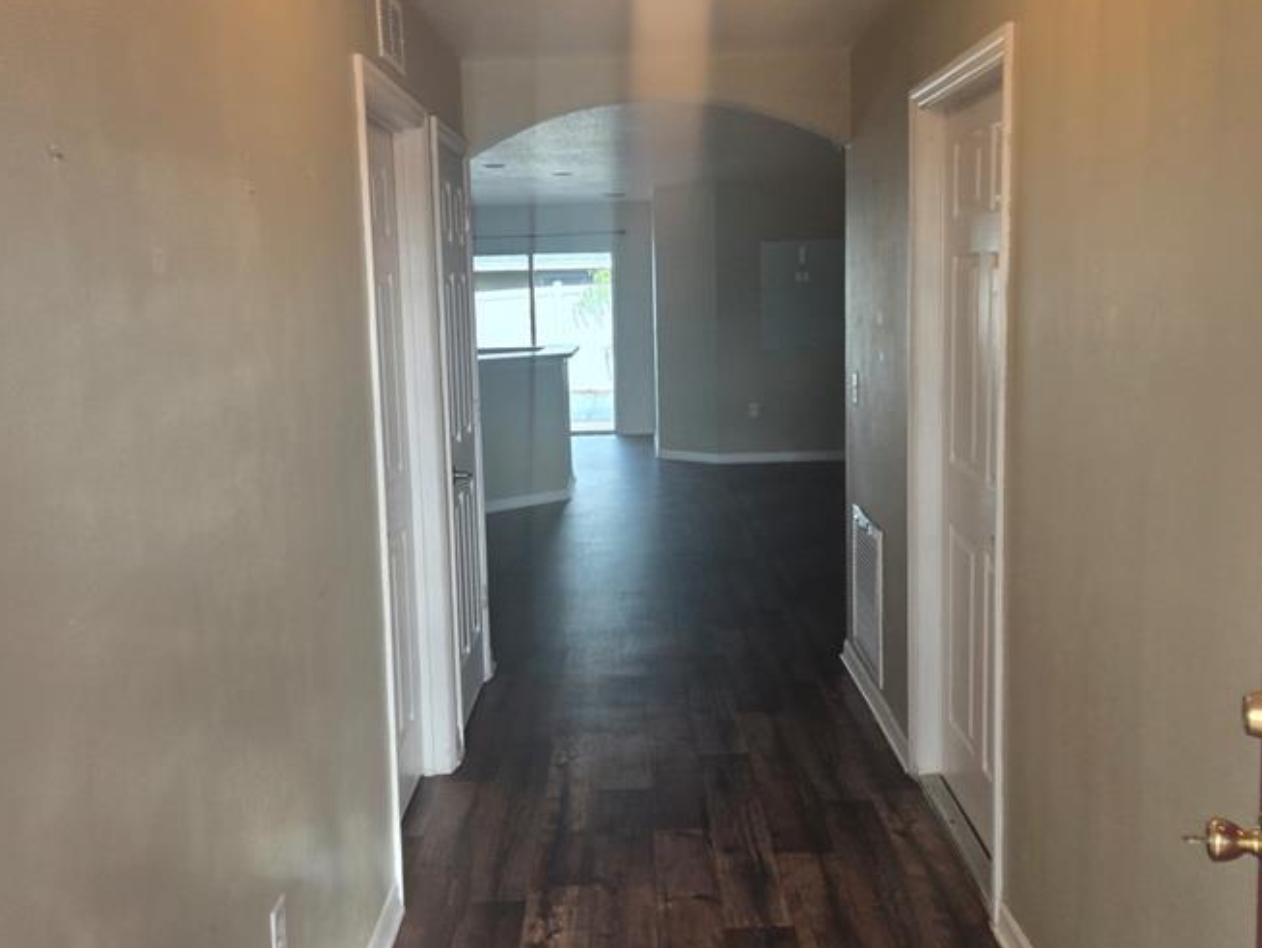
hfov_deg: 51.3
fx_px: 1313
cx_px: 610
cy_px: 473
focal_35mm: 36
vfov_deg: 39.7
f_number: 1.8
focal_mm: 5.4
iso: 64
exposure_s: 1/120
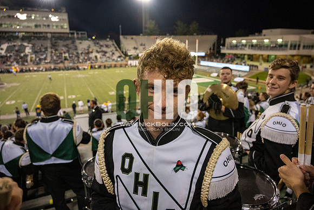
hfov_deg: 73.7
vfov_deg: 53.2
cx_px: 157
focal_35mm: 24
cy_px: 105
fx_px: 209
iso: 3200
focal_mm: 24
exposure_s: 1/500
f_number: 4
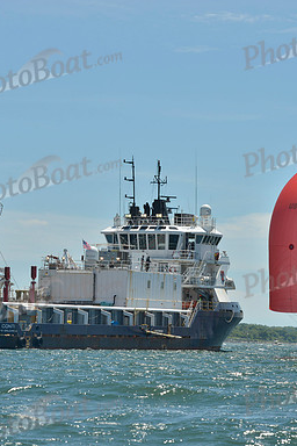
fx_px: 1868
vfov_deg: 13.6
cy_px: 224
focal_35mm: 151
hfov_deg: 9.1
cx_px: 183
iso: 280
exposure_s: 1/1250
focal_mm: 100
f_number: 9
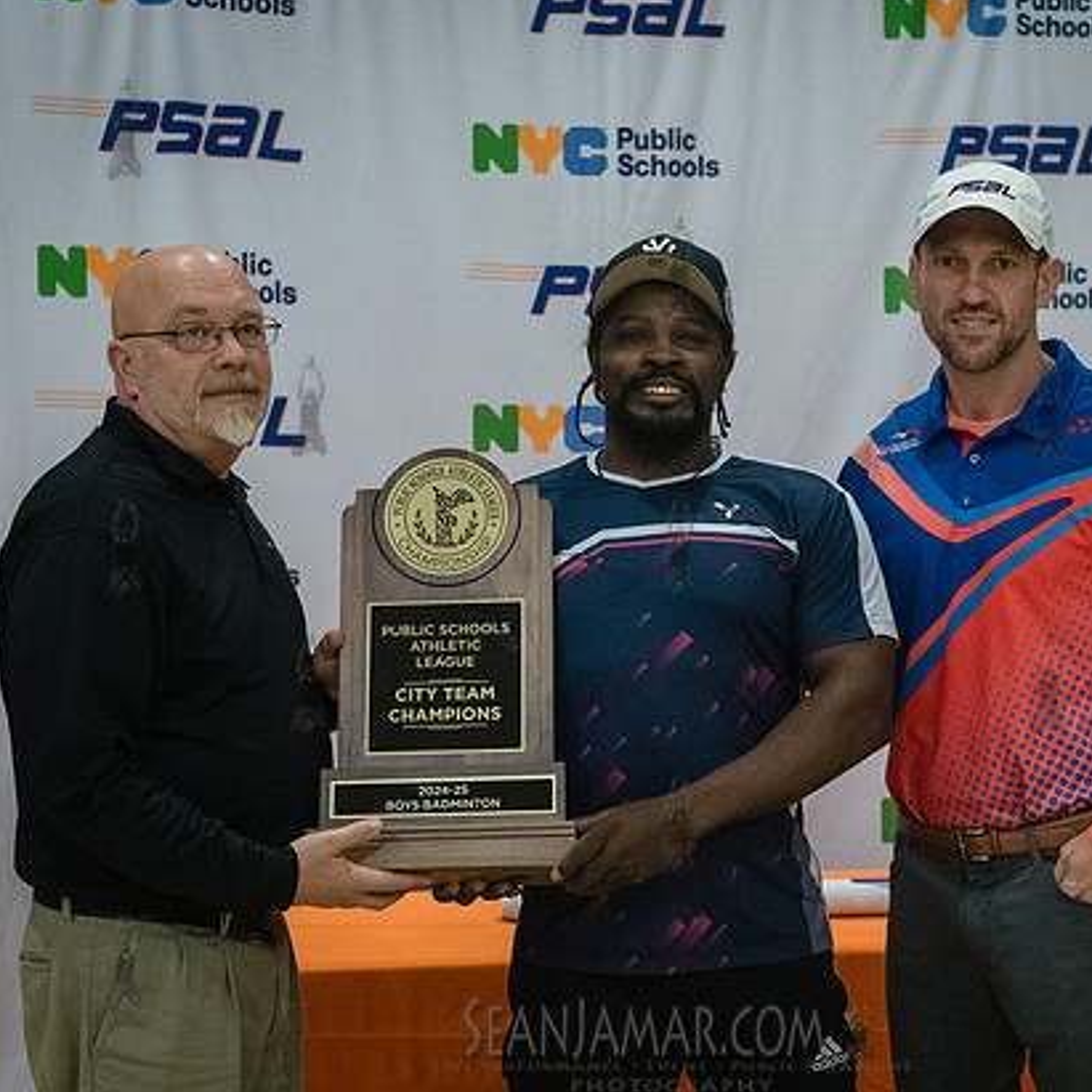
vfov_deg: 26.8
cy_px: 670
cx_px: 636
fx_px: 2284
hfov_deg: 26.8
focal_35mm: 64
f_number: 3.5
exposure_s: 1/500
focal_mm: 35
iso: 8000
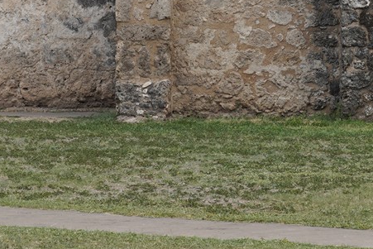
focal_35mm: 244
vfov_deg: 5.6
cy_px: -146
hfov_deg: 8.4
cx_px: 226
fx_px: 2529
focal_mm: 55
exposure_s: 1/100
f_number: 10
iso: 100
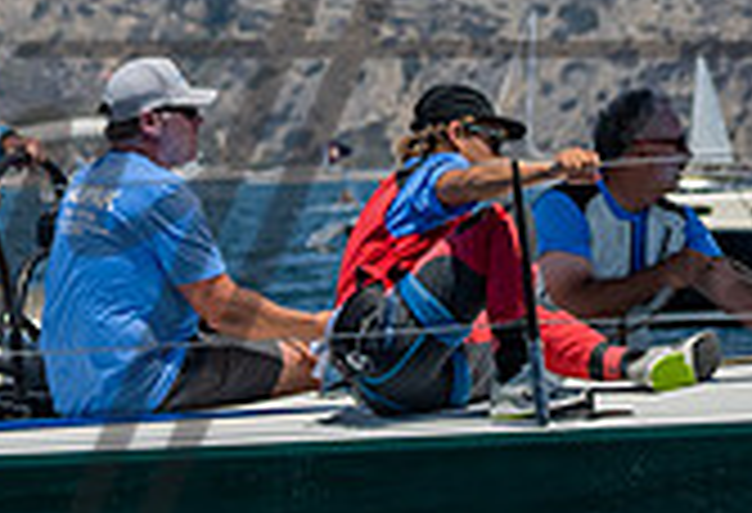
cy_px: -121
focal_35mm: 582
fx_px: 12247
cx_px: 299
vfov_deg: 2.4
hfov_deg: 3.5
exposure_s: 1/1600
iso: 320
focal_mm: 100
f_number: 5.6
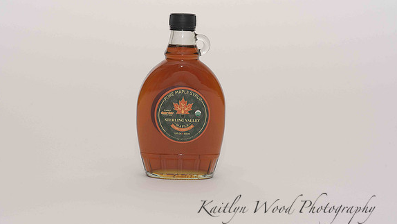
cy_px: 100
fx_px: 948
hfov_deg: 23.7
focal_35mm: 90
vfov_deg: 13.4
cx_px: 197
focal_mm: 85
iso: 400
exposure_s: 1/100
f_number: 13
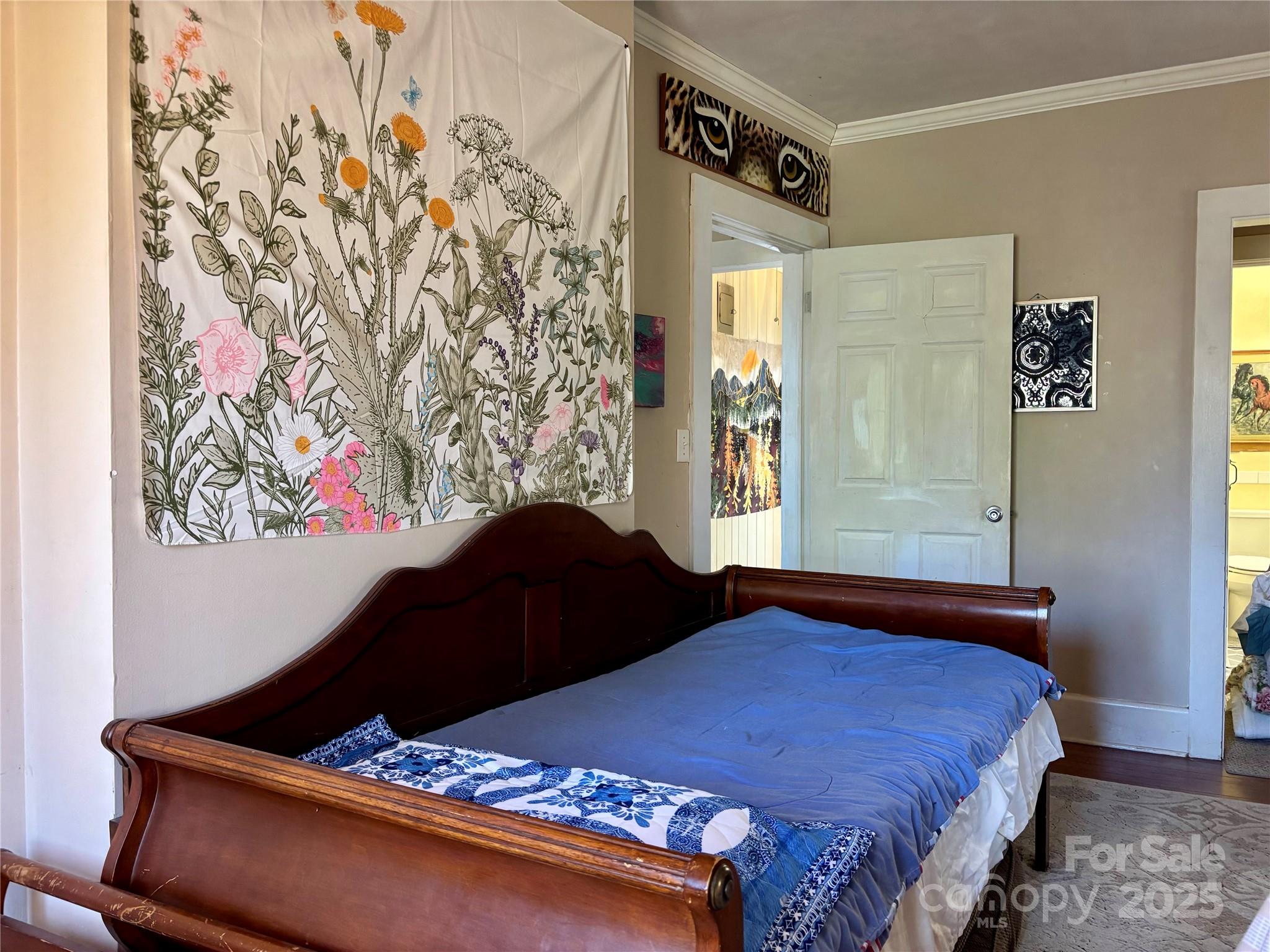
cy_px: 476
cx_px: 635
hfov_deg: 67.3
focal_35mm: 26
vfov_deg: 53.1
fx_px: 954
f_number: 1.6
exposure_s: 1/60
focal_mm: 5.96
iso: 250
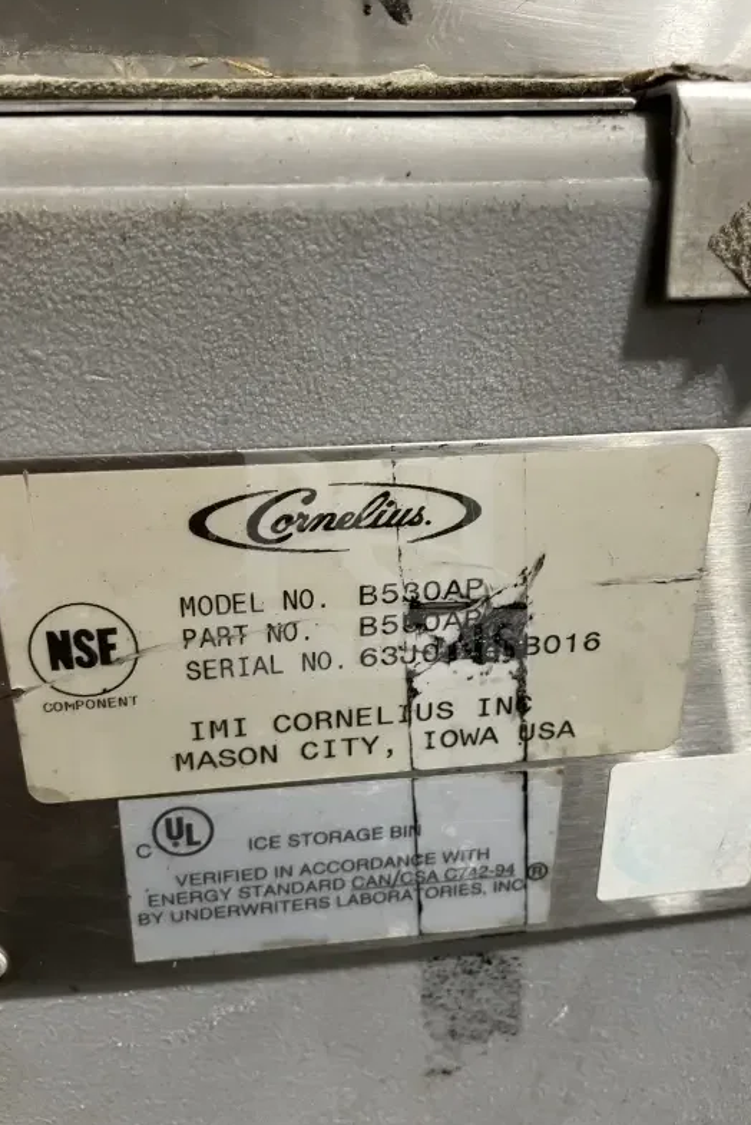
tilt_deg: -20.6
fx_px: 875
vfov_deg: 65.5
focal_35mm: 28
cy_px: 564
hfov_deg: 46.4
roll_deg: +2.6
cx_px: 368
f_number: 1.6
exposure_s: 1/60
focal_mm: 4.2
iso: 320
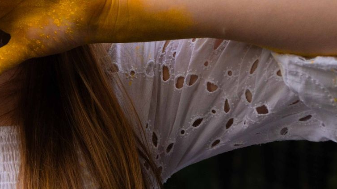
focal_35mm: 168
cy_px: -58
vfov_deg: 7.2
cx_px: -53
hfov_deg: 12.5
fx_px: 1501
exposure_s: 1/250
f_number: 7.1
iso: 800
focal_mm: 63
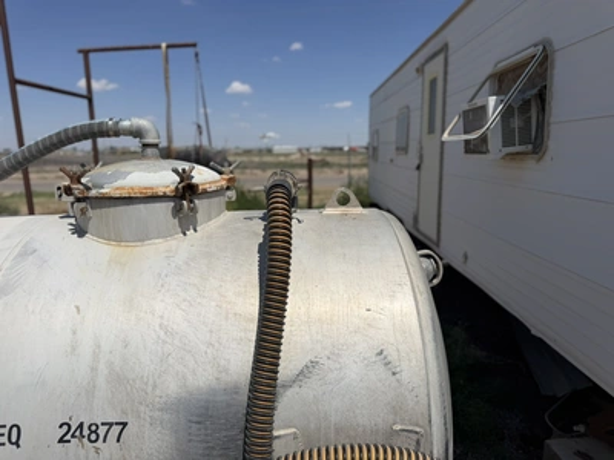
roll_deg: +1.5
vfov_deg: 56.8
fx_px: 426
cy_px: 230
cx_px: 307
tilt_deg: -10.7
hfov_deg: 71.6
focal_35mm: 24
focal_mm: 6.76
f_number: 1.78
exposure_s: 1/17544
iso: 80
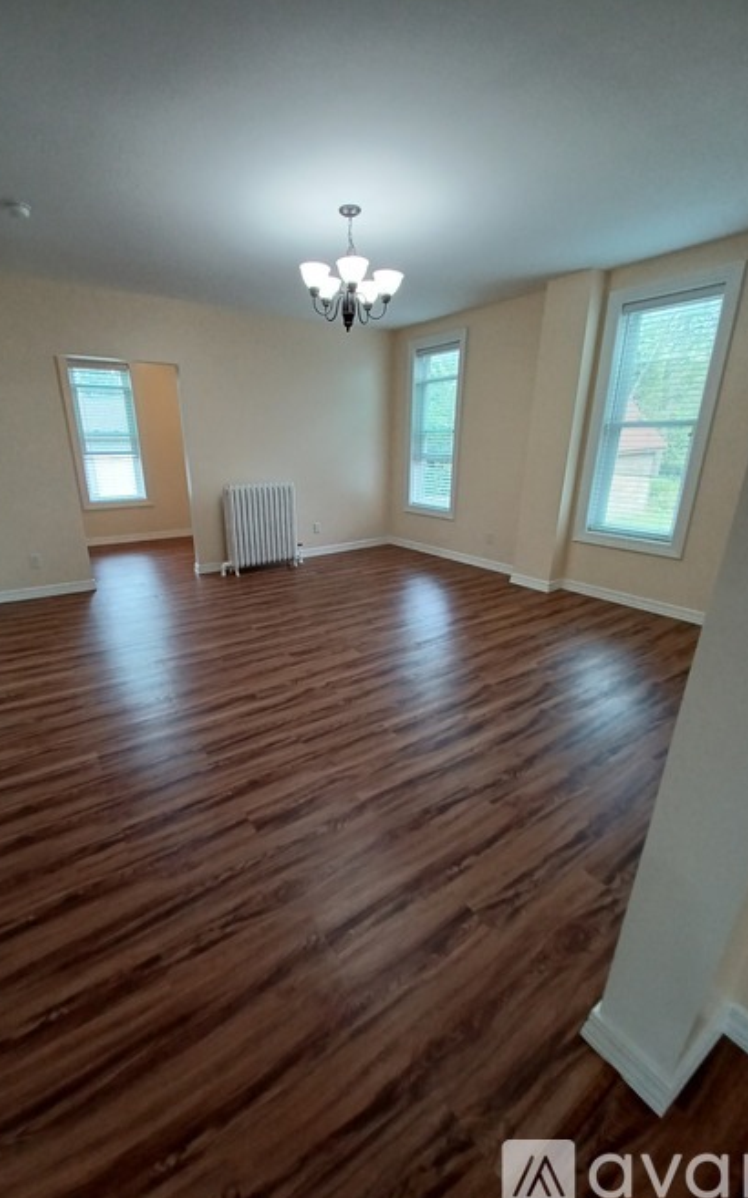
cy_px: 604
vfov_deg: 105.3
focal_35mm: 14
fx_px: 457
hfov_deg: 78.5
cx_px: 341
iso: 100
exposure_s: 1/60
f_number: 2.2
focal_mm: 1.42
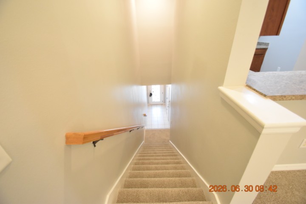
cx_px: 153
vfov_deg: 77.3
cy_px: 102
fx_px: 127
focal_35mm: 15
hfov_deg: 100.4
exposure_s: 1/60
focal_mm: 10
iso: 2500
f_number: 3.5
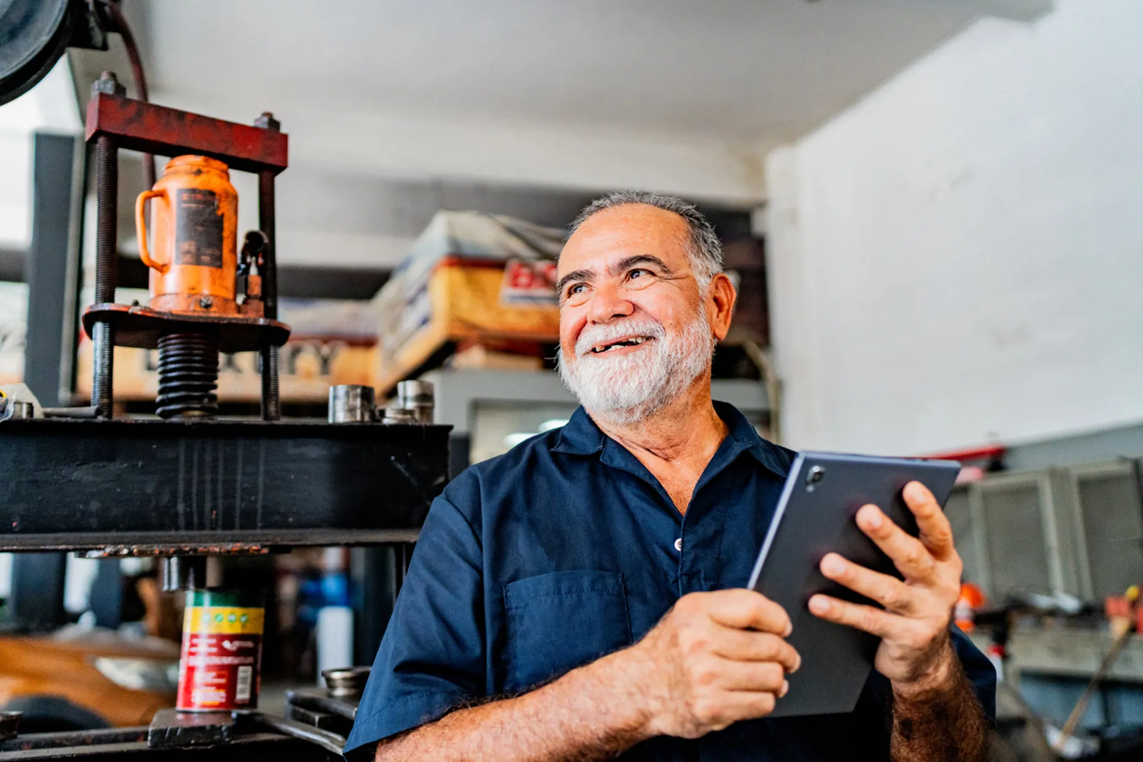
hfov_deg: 54.4
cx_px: 572
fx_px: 1111
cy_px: 381
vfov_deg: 37.9
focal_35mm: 35
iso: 2000
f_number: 2
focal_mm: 35
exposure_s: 1/3200
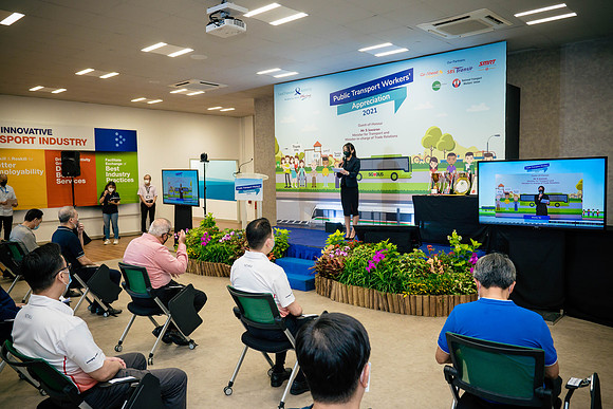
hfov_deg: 61.6
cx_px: 306
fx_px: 514
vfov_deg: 43.4
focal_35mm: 30
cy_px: 204
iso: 500
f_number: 2.8
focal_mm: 14
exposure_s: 1/100
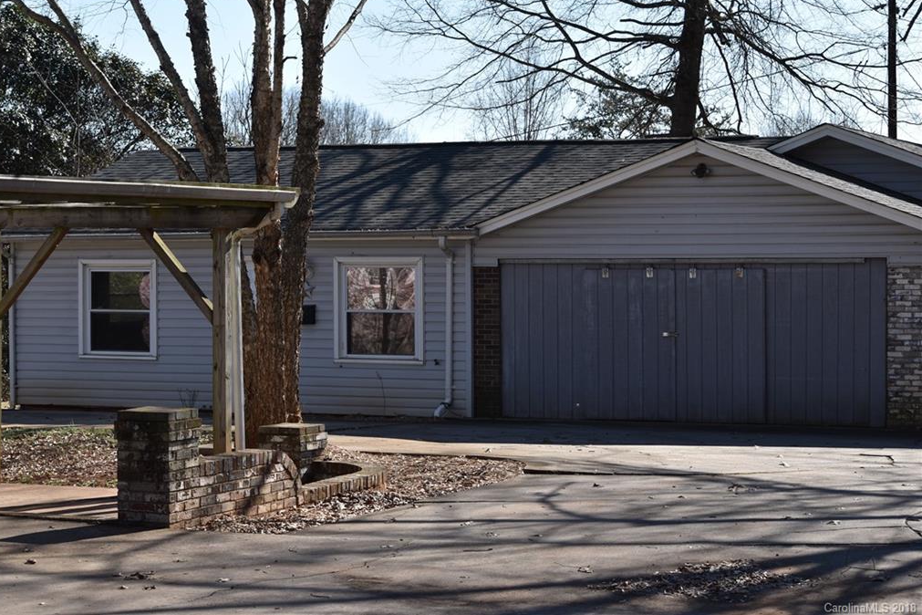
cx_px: 456
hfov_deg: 24.3
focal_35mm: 84
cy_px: 305
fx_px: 2139
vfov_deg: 16.4
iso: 100
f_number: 9
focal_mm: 55
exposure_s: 1/200
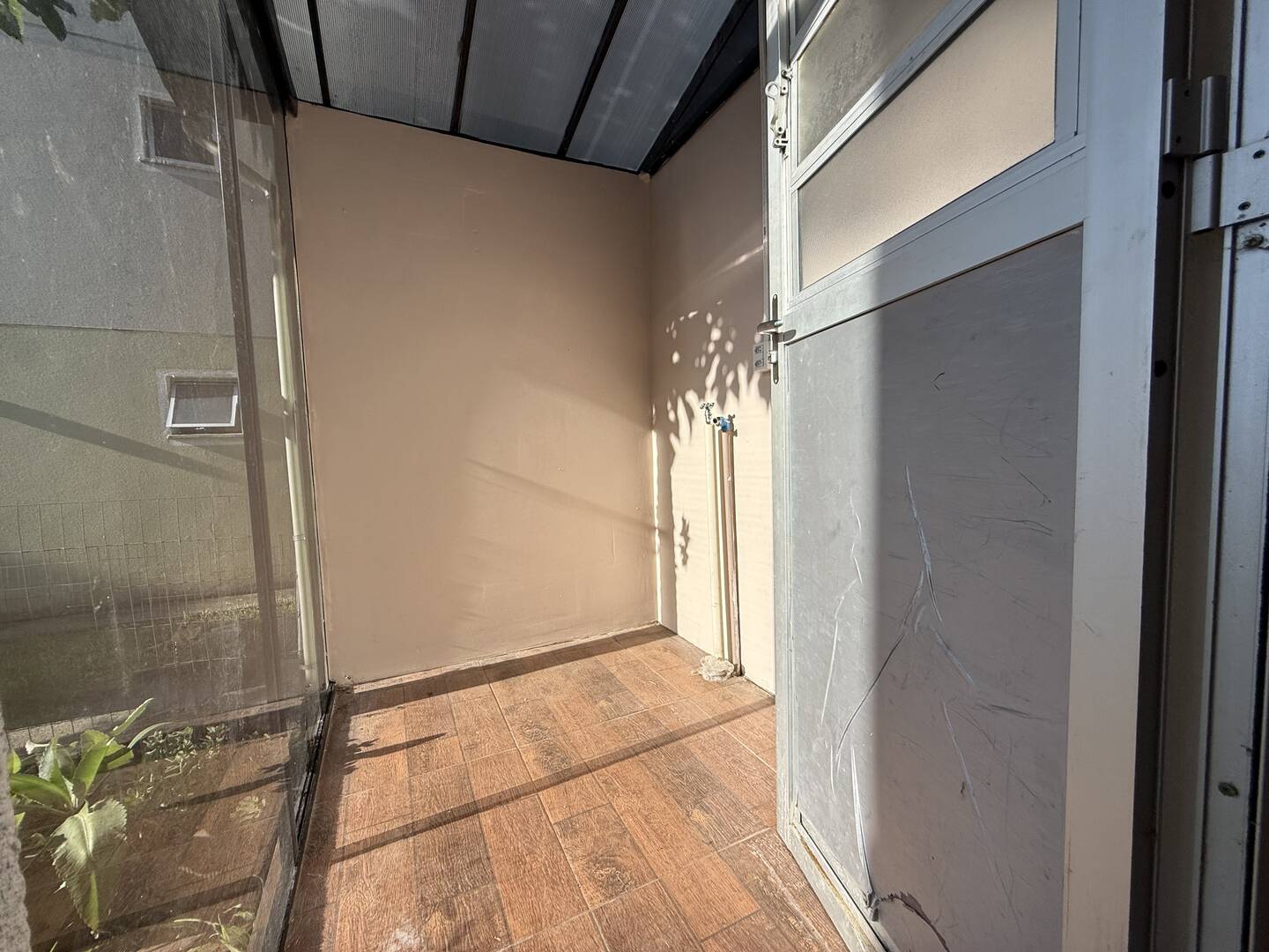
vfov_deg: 85.7
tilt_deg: -1.8
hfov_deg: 102.1
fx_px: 513
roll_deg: +1.2
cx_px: 634
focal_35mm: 14
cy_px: 476
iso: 50
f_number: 2.2
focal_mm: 2.22
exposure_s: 1/679
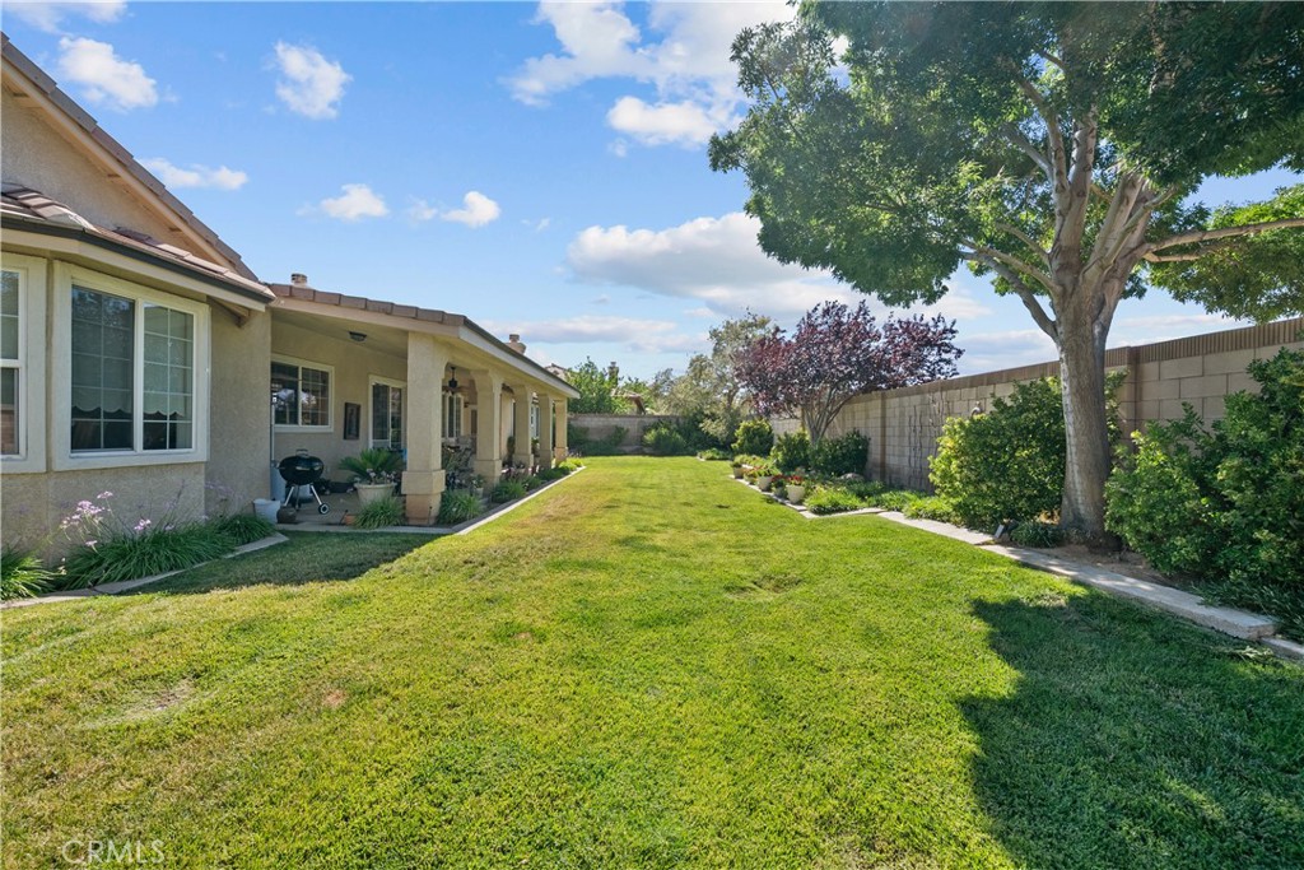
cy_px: 435
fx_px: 471
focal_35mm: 13
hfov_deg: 108.3
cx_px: 652
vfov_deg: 85.4
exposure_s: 1/30
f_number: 9
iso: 100
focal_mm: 13
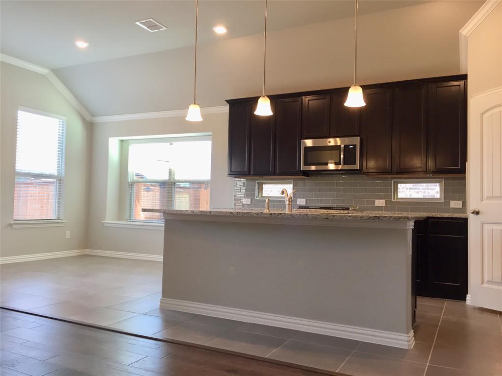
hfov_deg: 61.7
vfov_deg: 48.2
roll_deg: -2.5
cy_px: 188
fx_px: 421
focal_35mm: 29
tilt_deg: +1.5
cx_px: 251
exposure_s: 1/30
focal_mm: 4.15
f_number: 2.2
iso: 32
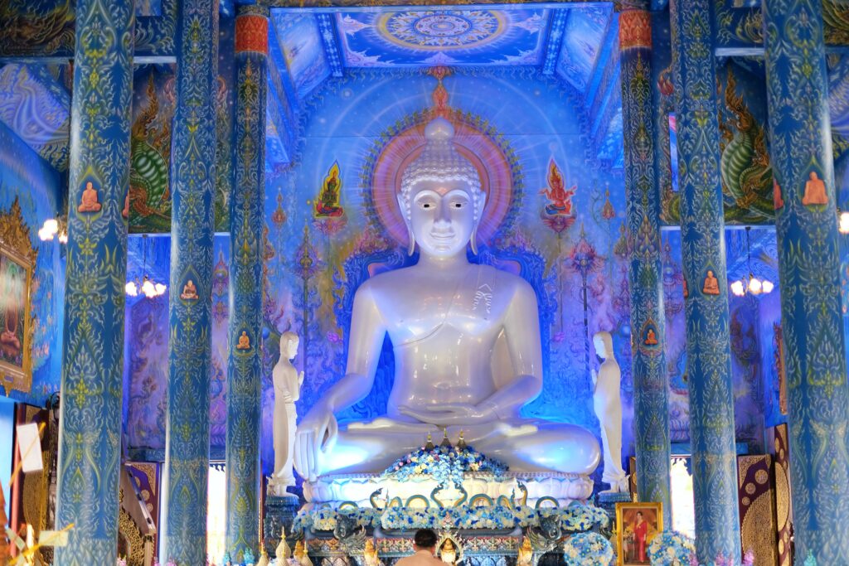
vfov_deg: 25.5
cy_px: 283
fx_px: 1250
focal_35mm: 53
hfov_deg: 37.5
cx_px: 424
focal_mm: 35
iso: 320
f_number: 1.4
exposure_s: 1/75
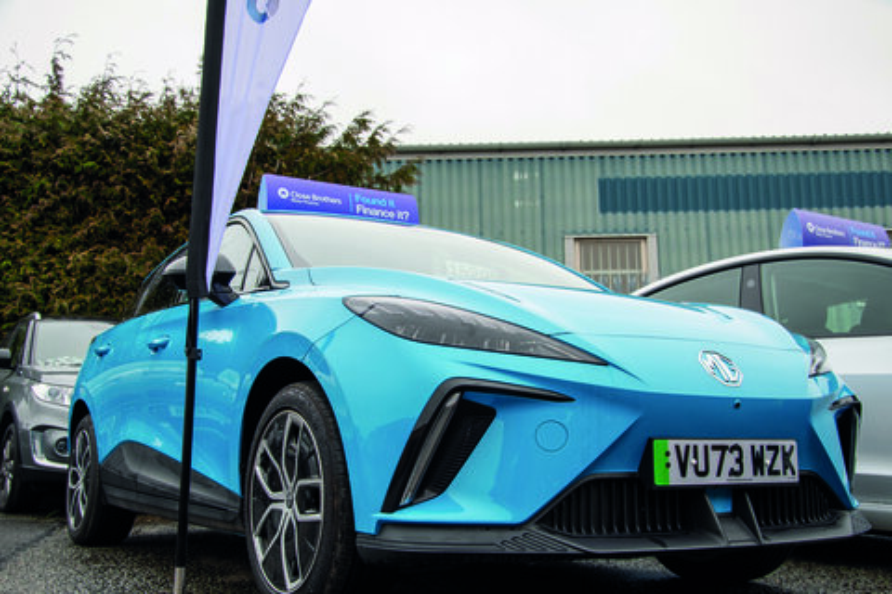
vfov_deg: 34.2
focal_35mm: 39
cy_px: 297
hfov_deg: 49.6
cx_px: 446
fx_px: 966
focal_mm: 26
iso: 140
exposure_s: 1/250
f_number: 5.6
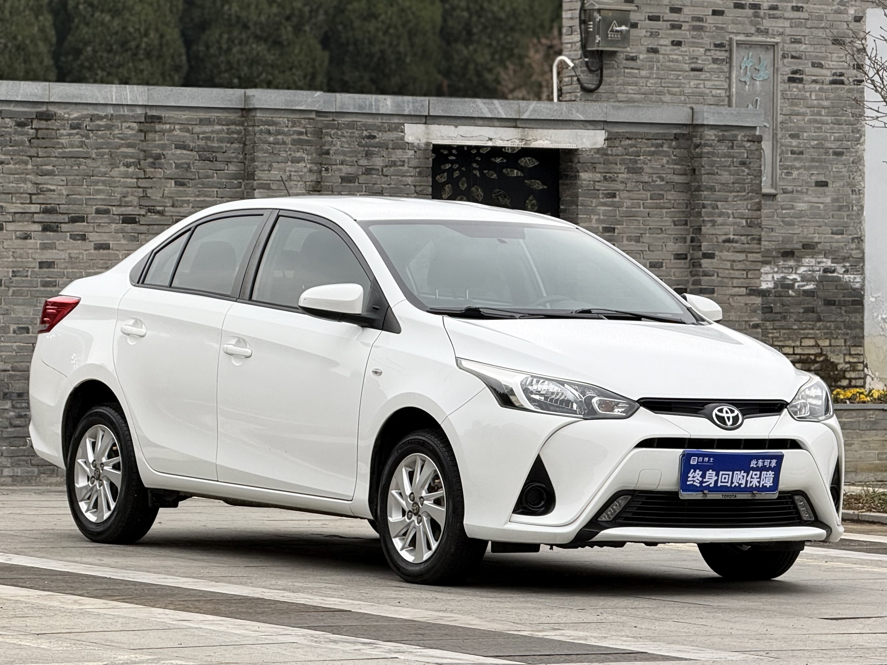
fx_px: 3075
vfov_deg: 12.3
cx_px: 444
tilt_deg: +0.1
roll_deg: -0.5
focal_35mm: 120
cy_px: 332
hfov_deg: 16.4
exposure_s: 1/134
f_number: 2.8
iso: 50
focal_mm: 15.66
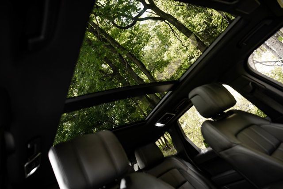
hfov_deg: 73.7
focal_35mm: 24
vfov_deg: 53.2
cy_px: 94
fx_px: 189
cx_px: 142
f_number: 2.8
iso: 500
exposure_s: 1/200
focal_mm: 24
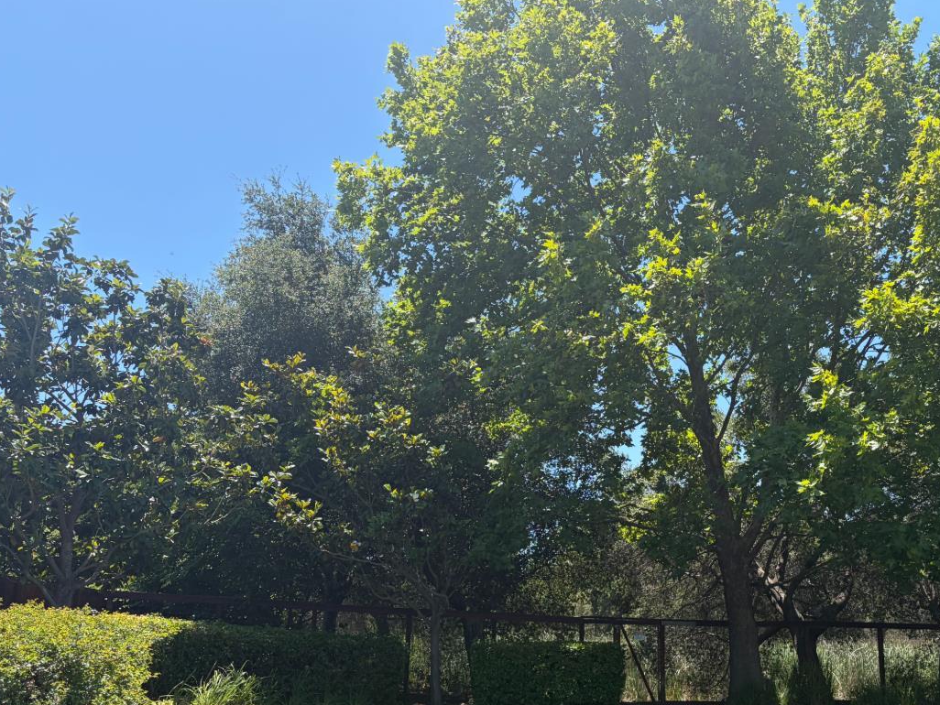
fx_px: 1032
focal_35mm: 38
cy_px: 480
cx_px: 620
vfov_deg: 37.3
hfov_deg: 48.2
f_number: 1.6
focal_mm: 5.96
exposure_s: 1/1311
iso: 50
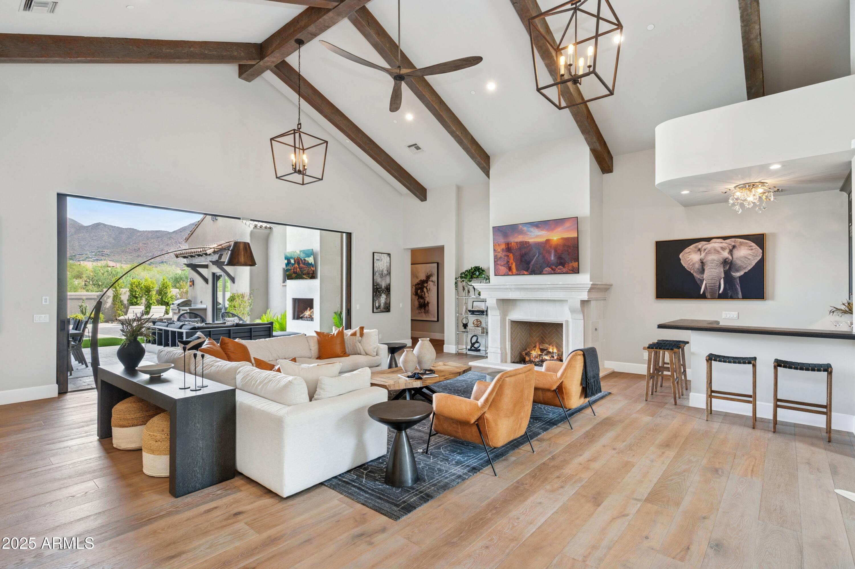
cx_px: 428
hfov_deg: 91.7
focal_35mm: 18
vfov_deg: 68.8
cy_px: 284
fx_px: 415
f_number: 8
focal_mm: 17.5
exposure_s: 1/40
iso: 320
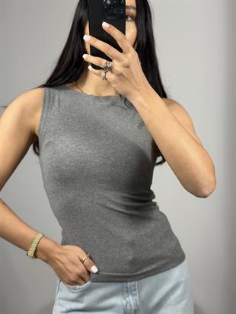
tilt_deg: -34.2
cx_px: 118
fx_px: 436
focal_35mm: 48
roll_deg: +0.2
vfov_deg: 39.6
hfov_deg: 30.3
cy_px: 157
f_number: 1.78
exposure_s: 1/100
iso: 100
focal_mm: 6.86
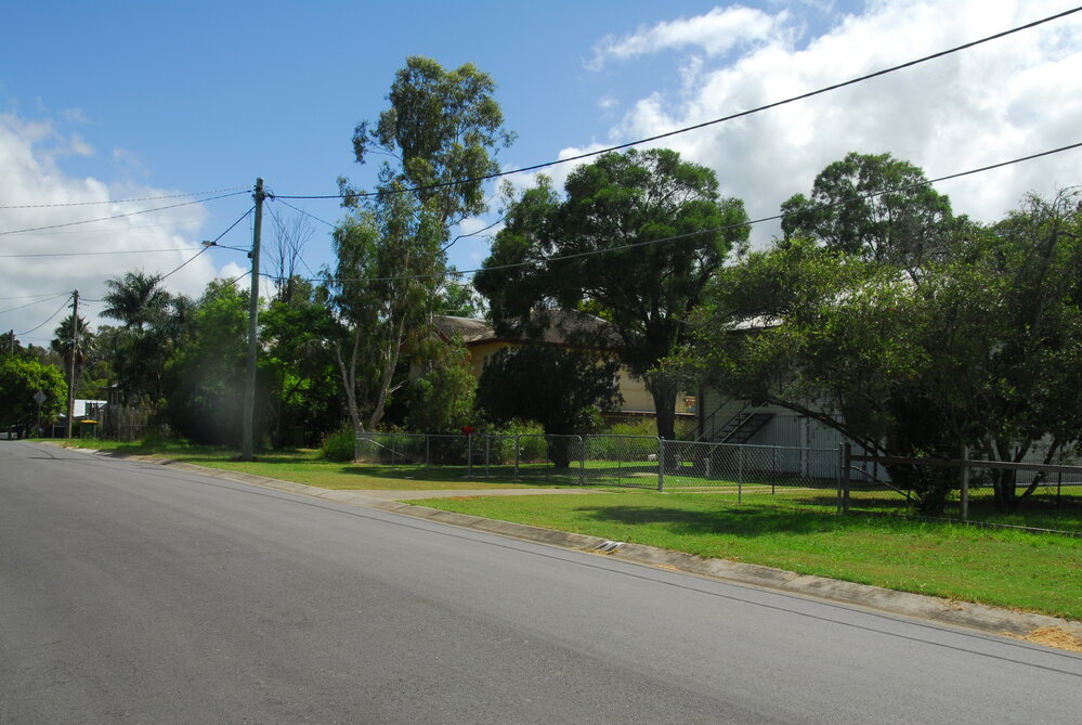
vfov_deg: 37.0
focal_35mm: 36
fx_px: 1083
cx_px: 541
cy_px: 362
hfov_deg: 53.1
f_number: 16
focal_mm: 24
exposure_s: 1/60
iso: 100
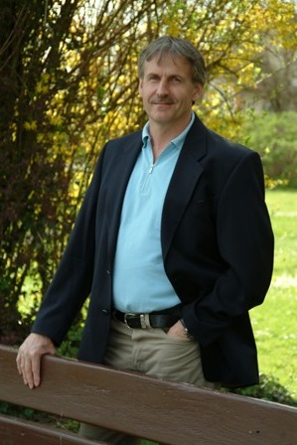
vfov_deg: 21.2
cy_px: 222
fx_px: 1187
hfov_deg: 14.3
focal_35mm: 96
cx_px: 148
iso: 100
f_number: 4.5
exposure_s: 1/125
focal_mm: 64
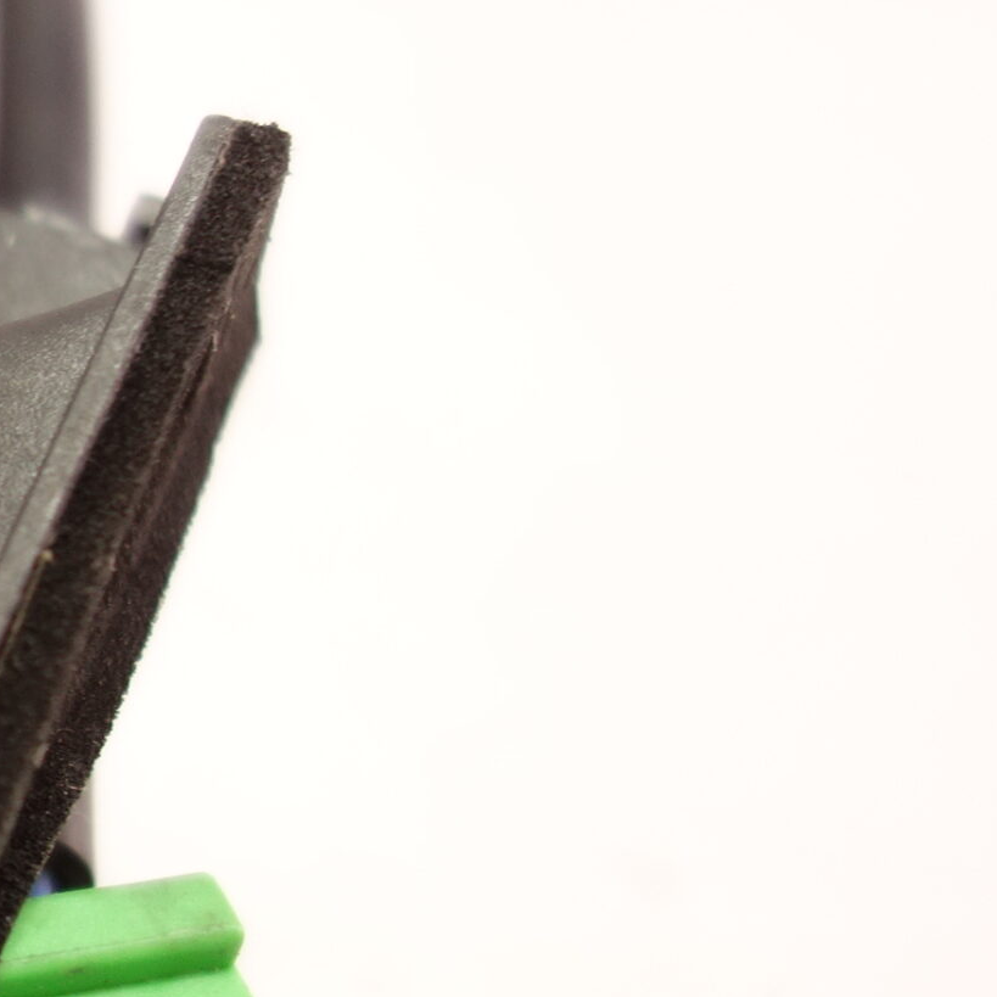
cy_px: 561
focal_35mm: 77
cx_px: -499
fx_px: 2509
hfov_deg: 19.6
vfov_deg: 22.5
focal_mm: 10.63
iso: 320
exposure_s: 1/30
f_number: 2
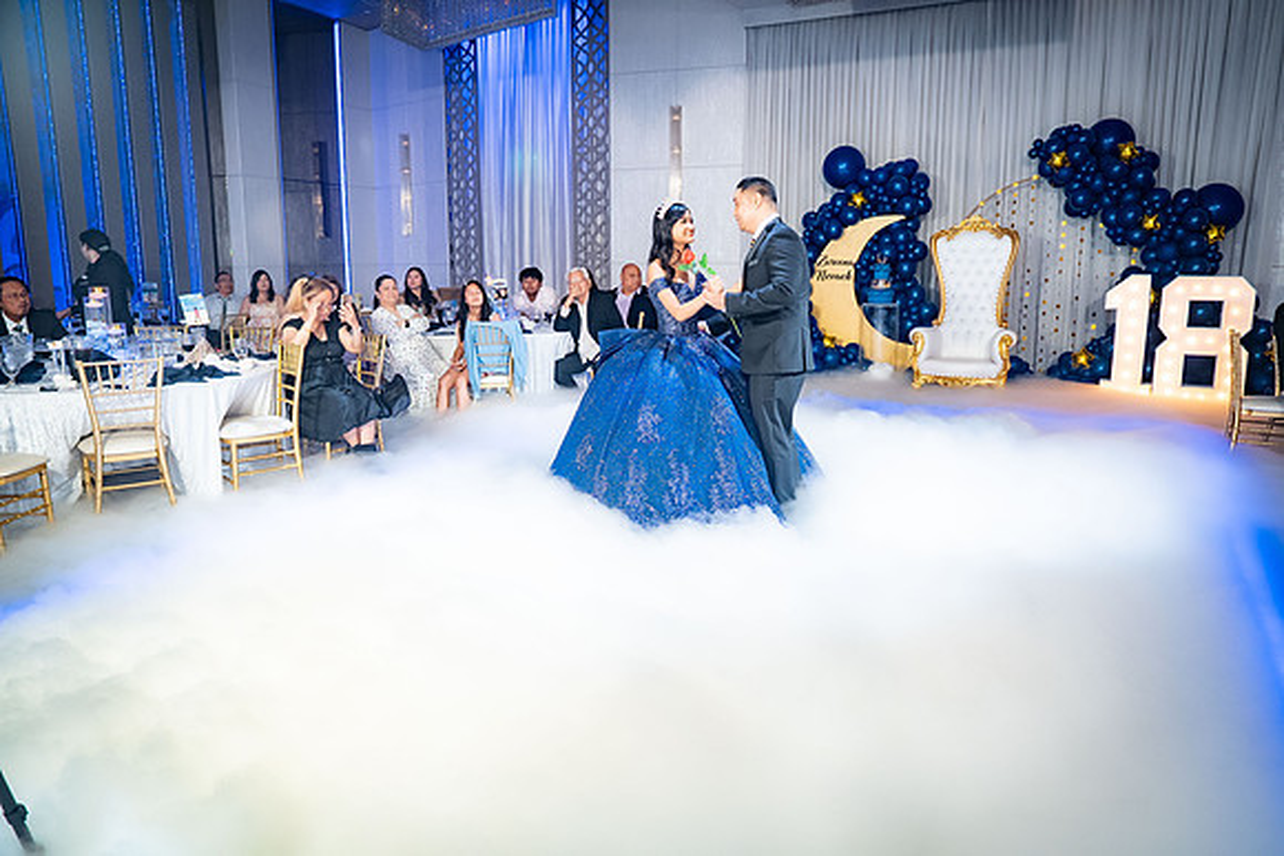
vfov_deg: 53.2
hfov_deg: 73.7
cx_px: 642
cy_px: 428
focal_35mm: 24
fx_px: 856
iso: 800
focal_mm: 24
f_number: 4
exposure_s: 1/160
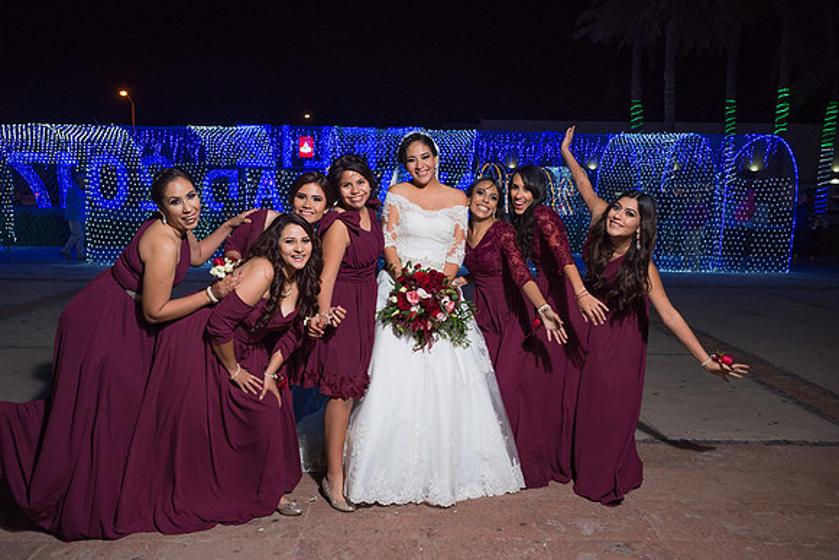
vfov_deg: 41.1
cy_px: 280
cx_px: 420
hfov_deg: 58.7
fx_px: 746
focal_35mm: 32
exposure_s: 1/125
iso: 1600
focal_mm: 32
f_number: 3.5
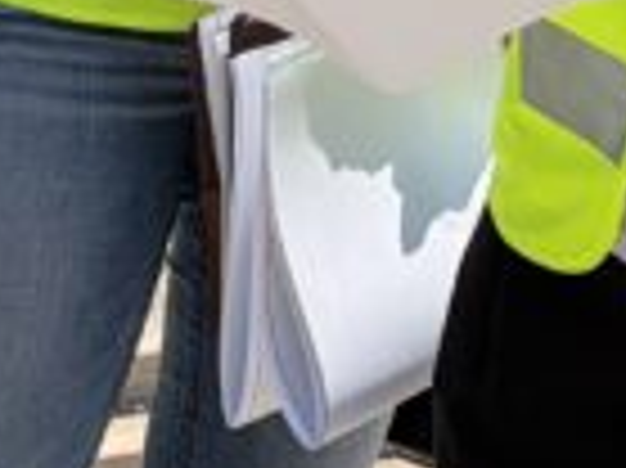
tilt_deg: -1.0
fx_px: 3469
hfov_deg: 10.3
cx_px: 288
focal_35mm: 192
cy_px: -837
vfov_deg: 7.1
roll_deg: -0.8
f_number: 1.6
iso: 50
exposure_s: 1/2985
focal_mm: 5.96
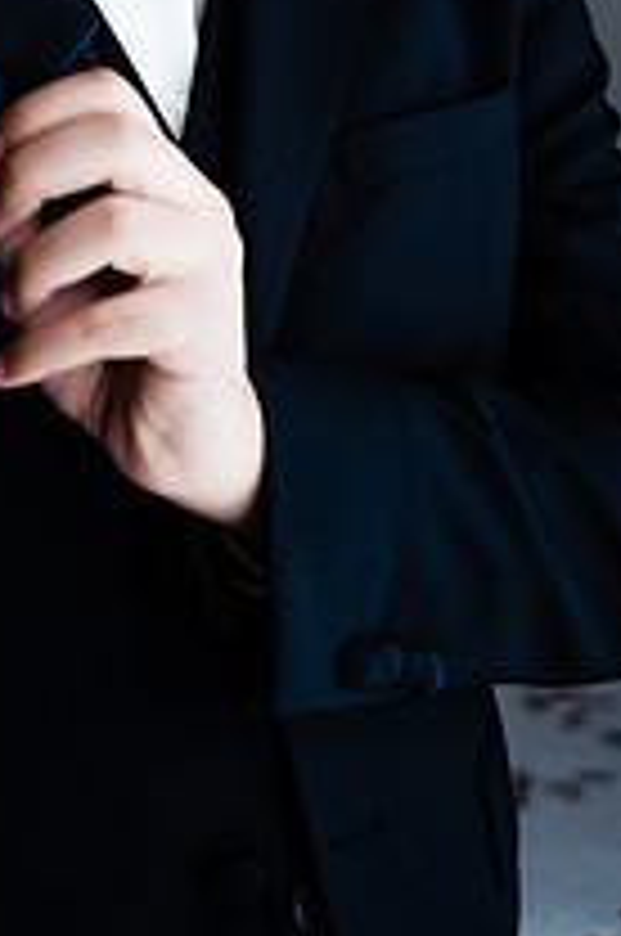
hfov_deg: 13.0
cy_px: -27
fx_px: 2700
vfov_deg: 19.1
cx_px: 32
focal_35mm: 104
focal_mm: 48
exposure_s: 1/320
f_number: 2.8
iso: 250
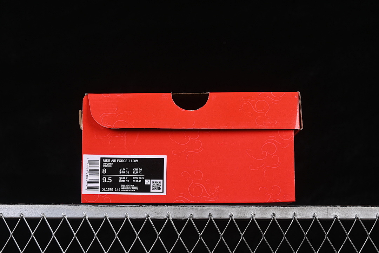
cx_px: 190
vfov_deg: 18.2
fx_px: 790
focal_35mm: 75
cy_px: 126
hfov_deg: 27.0
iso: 160
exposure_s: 1/80
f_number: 8
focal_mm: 50
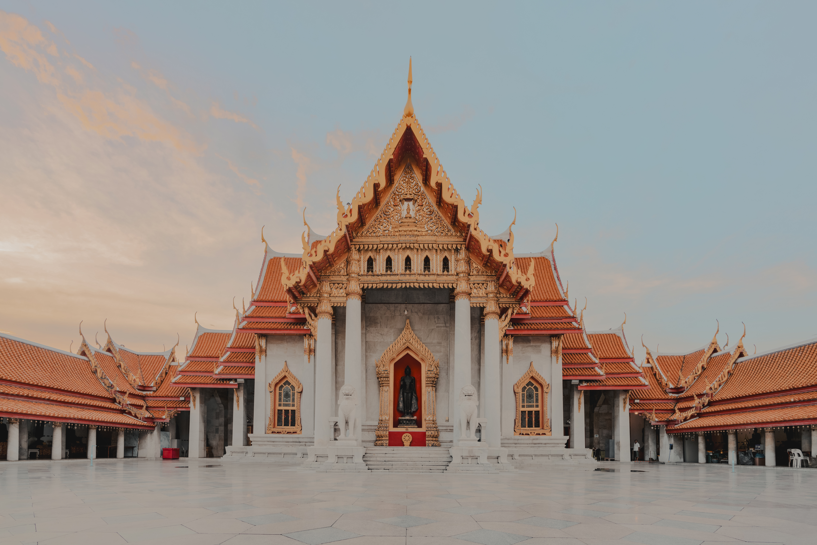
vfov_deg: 73.8
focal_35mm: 16
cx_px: 408
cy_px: 272
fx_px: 363
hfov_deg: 96.7
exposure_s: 1/30
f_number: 10
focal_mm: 16
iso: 50
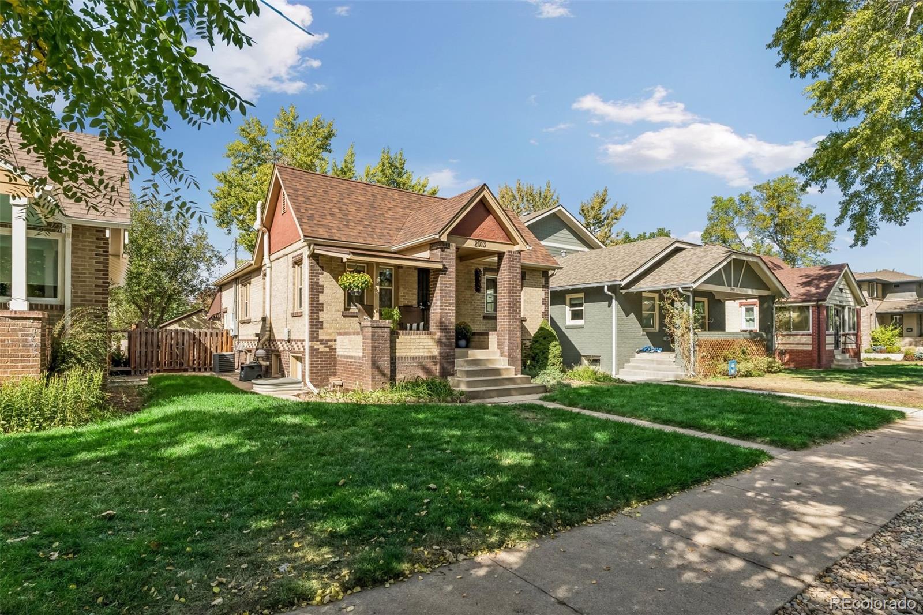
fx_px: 513
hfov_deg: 84.0
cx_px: 462
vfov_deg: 61.9
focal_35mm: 20
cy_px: 308
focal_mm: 20
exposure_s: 1/500
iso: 400
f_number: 9
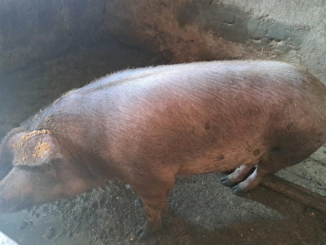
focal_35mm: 28
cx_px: 172
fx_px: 264
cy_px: 123
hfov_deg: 63.4
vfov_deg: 49.8
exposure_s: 1/50
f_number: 1.8
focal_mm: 5.23
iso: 500
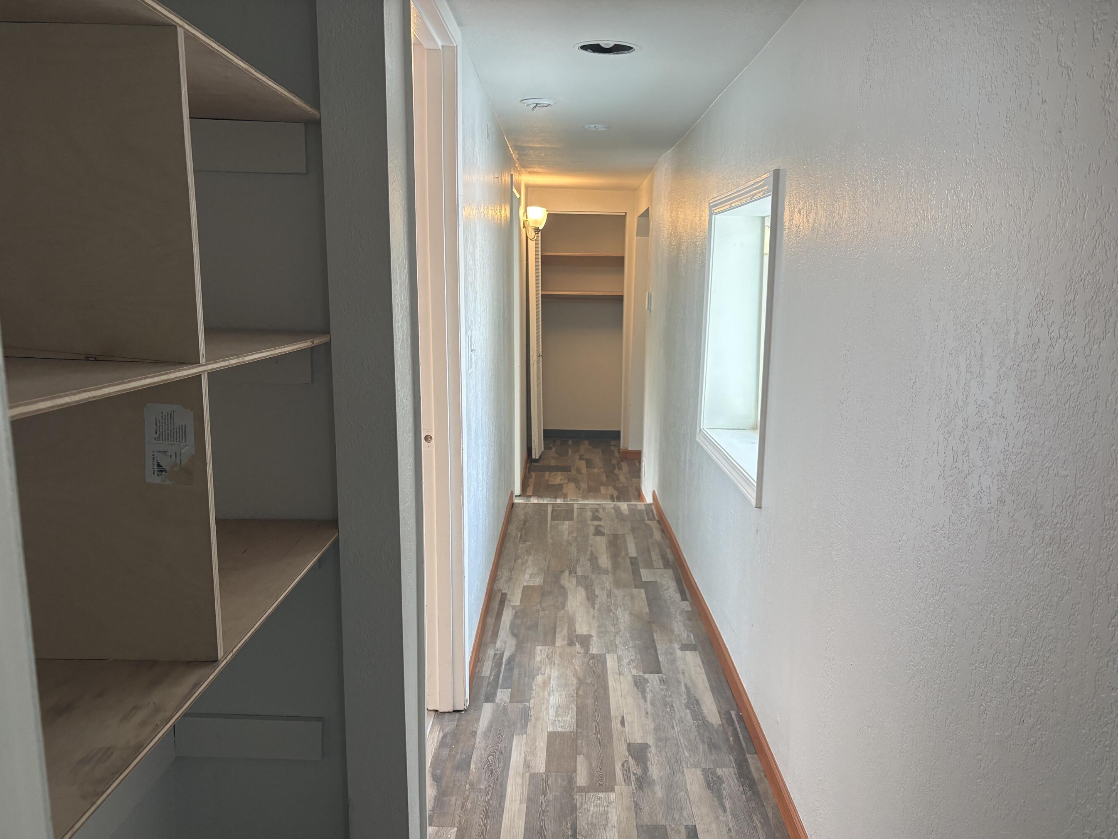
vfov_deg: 48.1
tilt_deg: -11.9
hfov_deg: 61.6
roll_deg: -1.8
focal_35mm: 29
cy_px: 466
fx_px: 937
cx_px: 579
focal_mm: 5.96
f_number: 1.6
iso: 125
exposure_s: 1/120
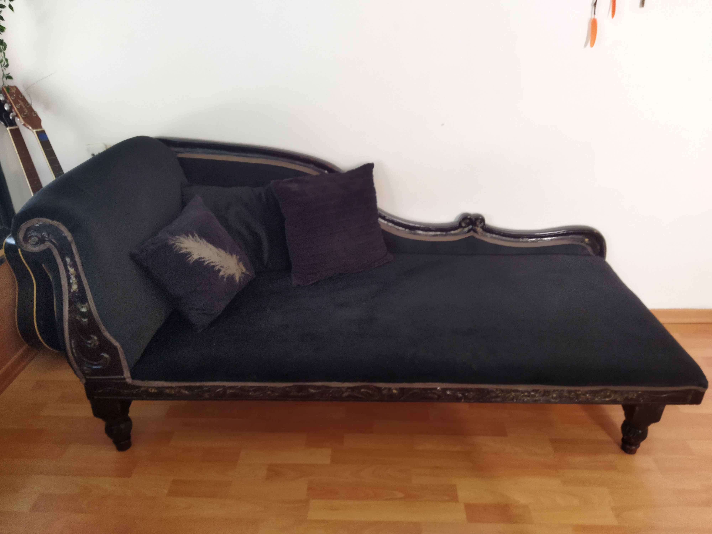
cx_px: 356
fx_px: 555
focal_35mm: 27
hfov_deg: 65.3
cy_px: 267
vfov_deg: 51.4
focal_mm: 4.71
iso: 300
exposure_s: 1/33
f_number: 1.79
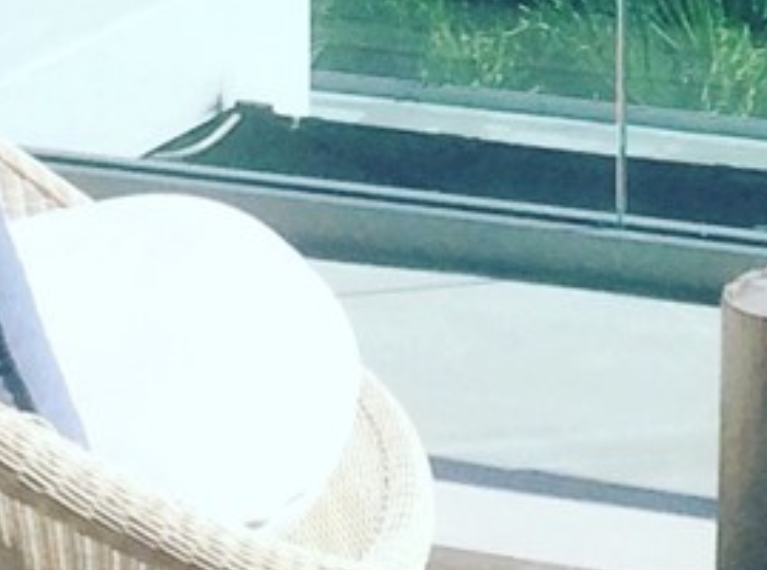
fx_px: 4219
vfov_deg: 7.4
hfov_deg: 10.3
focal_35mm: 191
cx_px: 860
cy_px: -630
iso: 32
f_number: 2.4
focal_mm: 3.3
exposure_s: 1/1908
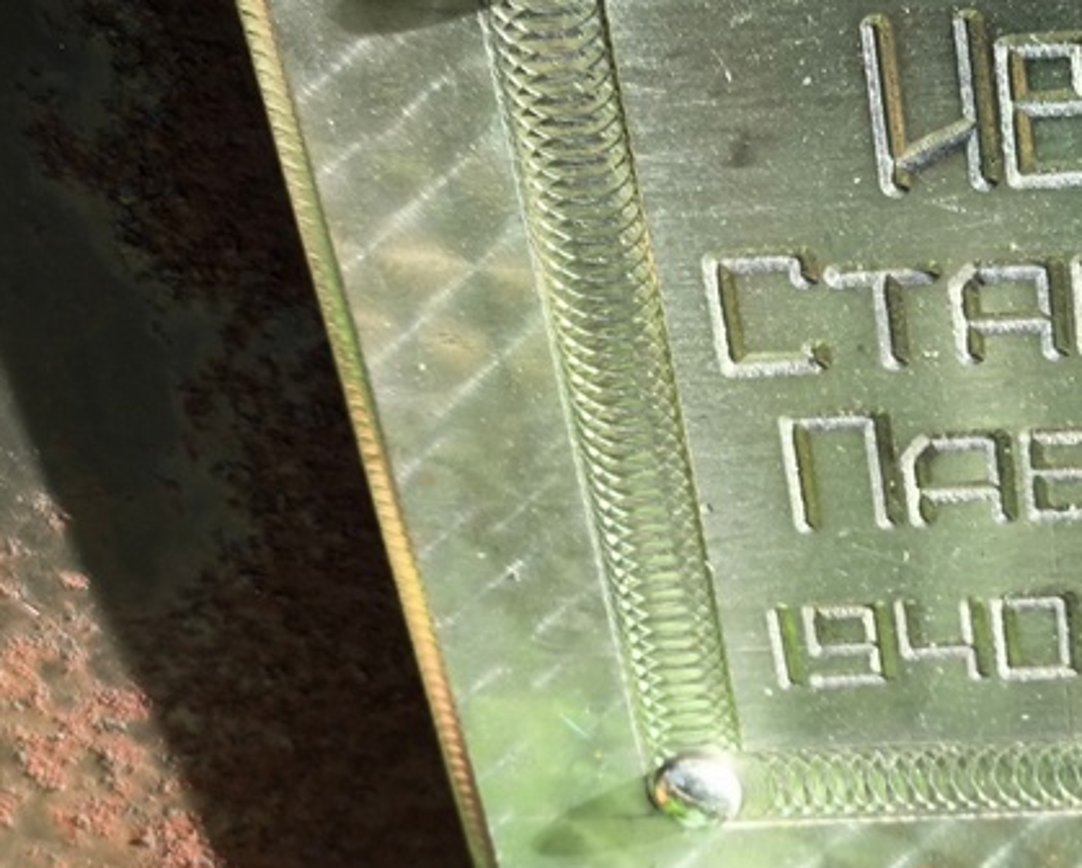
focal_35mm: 93
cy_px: 434
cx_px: 934
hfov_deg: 20.2
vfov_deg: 16.6
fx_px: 2981
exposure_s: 1/131
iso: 50
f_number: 1.7
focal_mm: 4.71
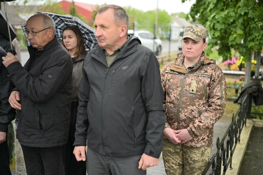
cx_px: 132
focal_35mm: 50
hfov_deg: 39.6
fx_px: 365
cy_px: 88
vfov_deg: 27.0
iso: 160
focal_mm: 50
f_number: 2
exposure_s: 1/200
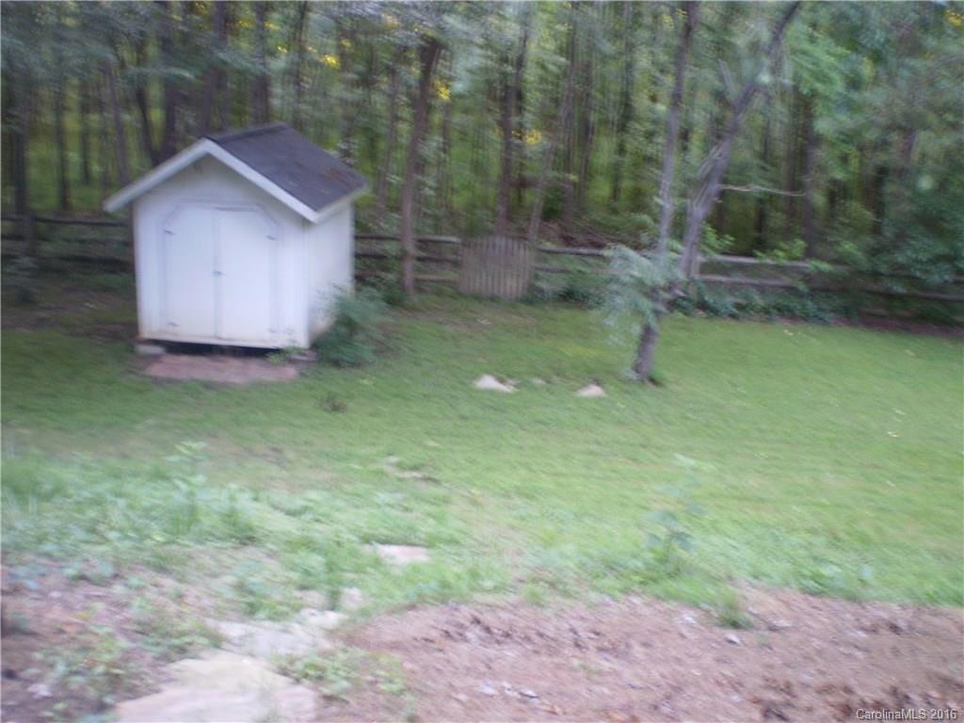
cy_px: 362
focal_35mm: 36
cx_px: 482
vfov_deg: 39.7
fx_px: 1003
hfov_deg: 51.4
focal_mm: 6.3
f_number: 3.1
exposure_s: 1/4
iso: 125
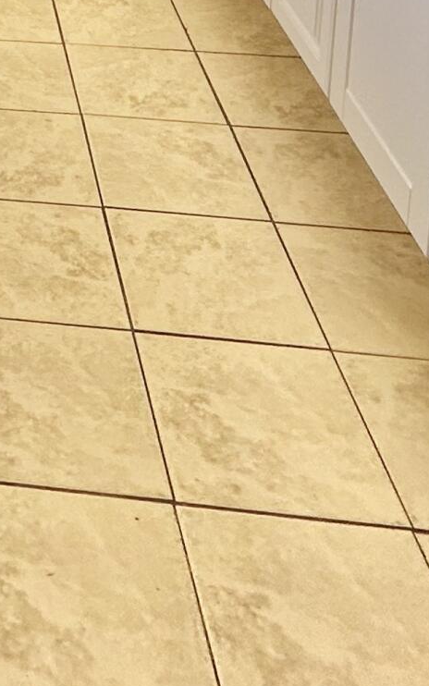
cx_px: -235
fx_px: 1122
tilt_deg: -10.1
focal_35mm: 60
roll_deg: -0.1
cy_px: -332
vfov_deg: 25.7
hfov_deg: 18.8
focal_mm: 2.22
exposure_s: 1/99
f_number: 2.2
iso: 64
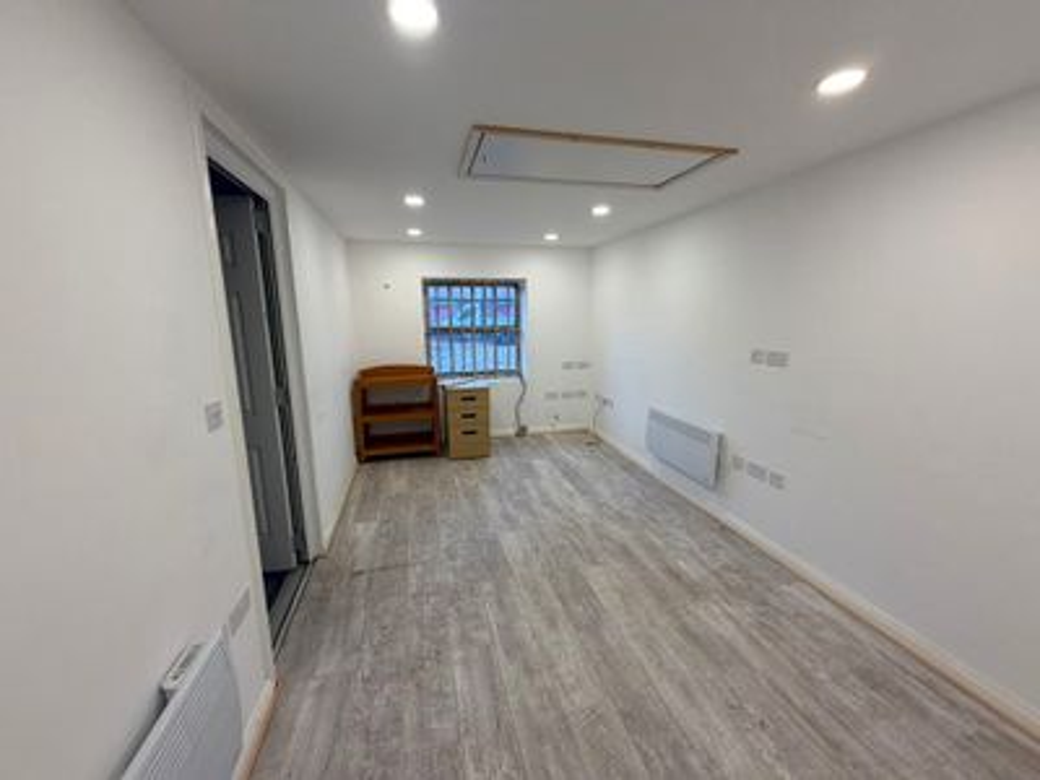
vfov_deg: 85.7
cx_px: 520
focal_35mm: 14
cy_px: 390
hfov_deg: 102.1
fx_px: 421
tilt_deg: -10.0
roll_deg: +1.9
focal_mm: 2.22
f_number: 2.2
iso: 125
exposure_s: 1/100
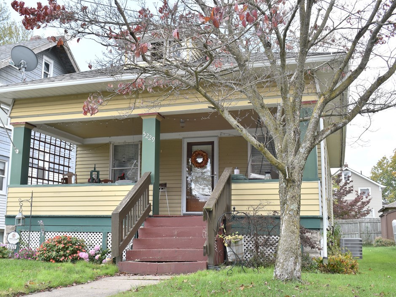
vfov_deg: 36.0
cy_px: 151
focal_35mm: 40
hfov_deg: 46.7
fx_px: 458
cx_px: 175
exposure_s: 1/250
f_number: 7.1
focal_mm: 24
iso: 200
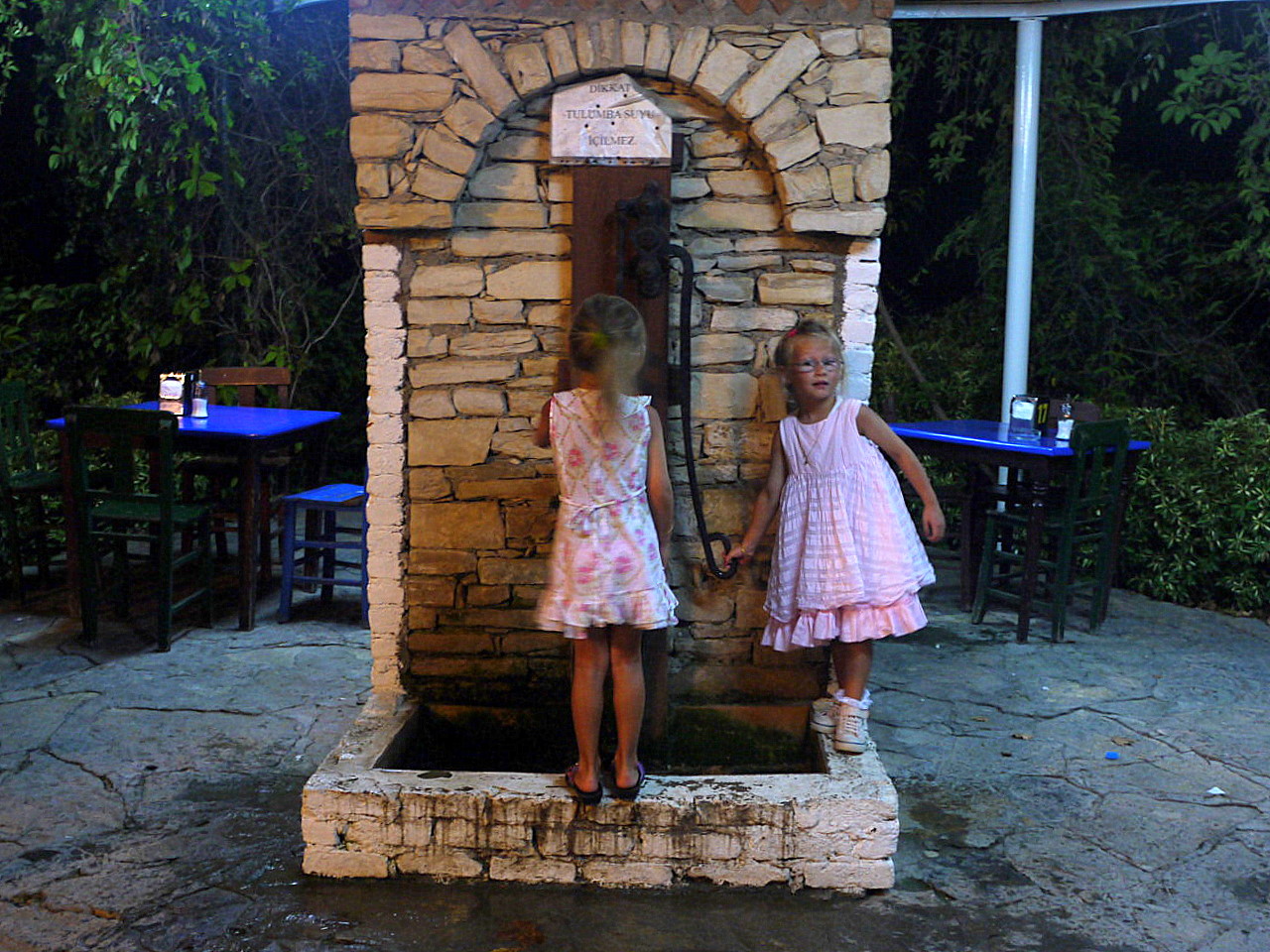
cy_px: 476
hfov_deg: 46.8
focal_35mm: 40
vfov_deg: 36.0
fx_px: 1468
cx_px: 635
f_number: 4.4
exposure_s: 1/8
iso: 400
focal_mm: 20
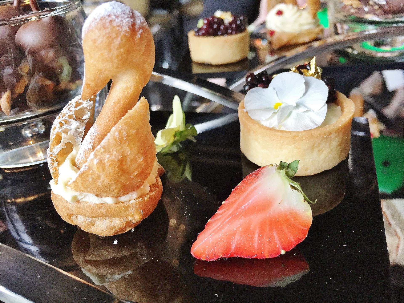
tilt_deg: -30.5
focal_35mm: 29
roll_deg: +3.6
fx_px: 338
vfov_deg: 48.2
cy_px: 152
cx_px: 202
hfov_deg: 61.7
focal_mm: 4.15
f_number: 2.2
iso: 80
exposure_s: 1/33
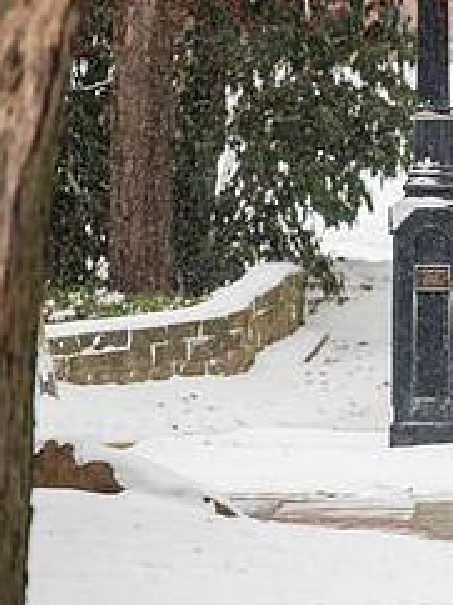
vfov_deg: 4.5
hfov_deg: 3.4
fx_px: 7656
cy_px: 184
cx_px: 578
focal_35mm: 438
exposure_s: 1/200
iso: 500
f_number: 4.5
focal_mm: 190
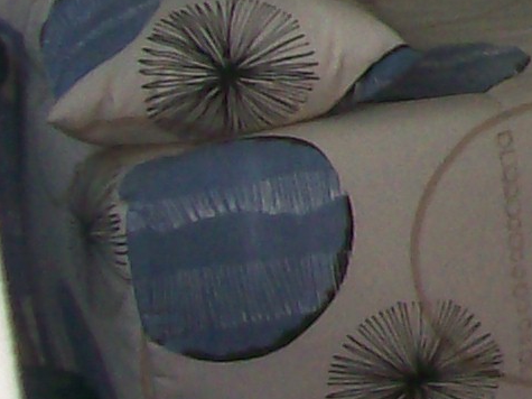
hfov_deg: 7.6
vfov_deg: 6.3
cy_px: -257
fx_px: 3580
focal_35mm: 233
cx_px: 1521
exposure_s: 1/64
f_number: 2.7
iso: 80
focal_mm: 6
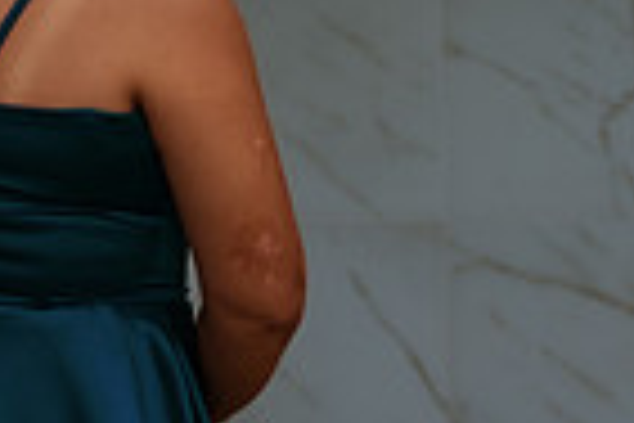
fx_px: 3786
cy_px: 257
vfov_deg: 6.4
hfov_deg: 9.5
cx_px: 663
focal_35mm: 215
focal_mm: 42
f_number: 2.8
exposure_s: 1/1250
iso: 100
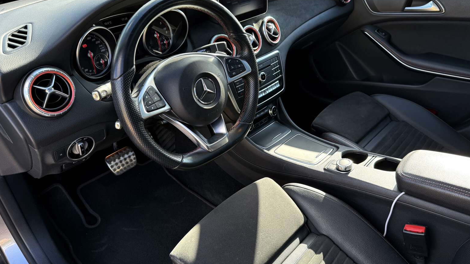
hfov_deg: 69.8
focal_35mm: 27
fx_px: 337
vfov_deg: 42.9
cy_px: 129
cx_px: 236
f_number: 1.78
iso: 100
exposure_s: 1/278
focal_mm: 6.76
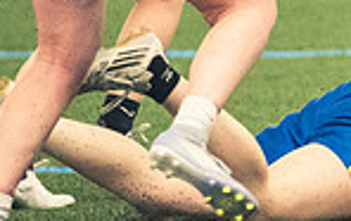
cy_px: 59
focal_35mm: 1195
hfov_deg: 1.8
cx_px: 526
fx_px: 11449
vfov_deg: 1.1
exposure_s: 1/500
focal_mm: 200
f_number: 2.8
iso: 12800
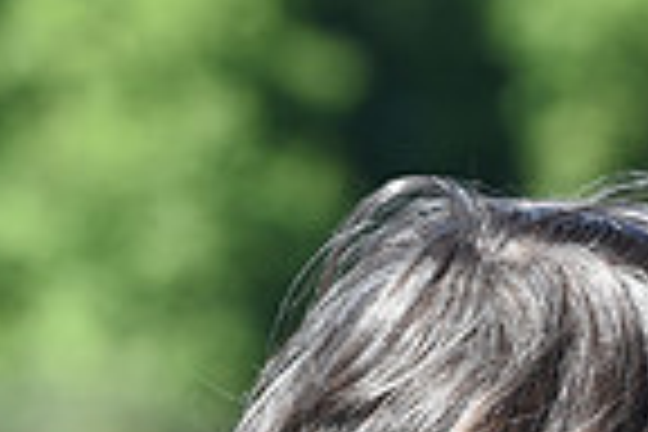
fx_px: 8405
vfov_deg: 2.9
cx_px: 1210
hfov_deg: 4.4
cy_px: 648
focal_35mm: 467
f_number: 6.3
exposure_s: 1/1250
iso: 720
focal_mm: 116
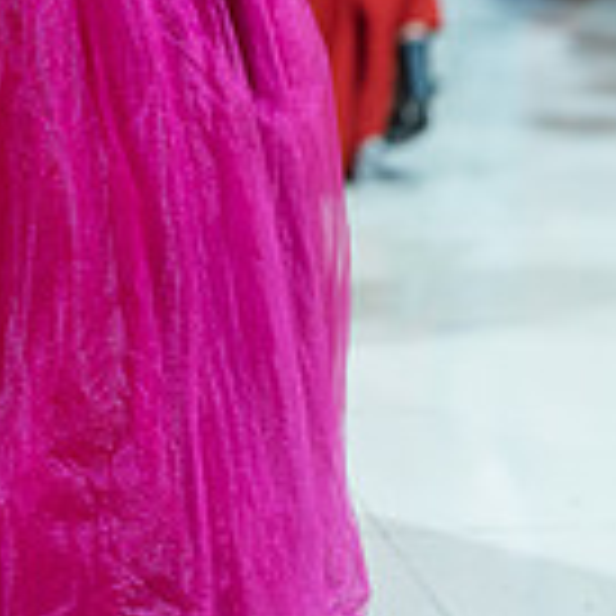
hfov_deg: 7.3
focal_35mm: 238
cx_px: -4
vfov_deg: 7.3
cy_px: -166
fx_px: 4792
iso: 400
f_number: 1.4
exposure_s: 1/160
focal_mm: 85
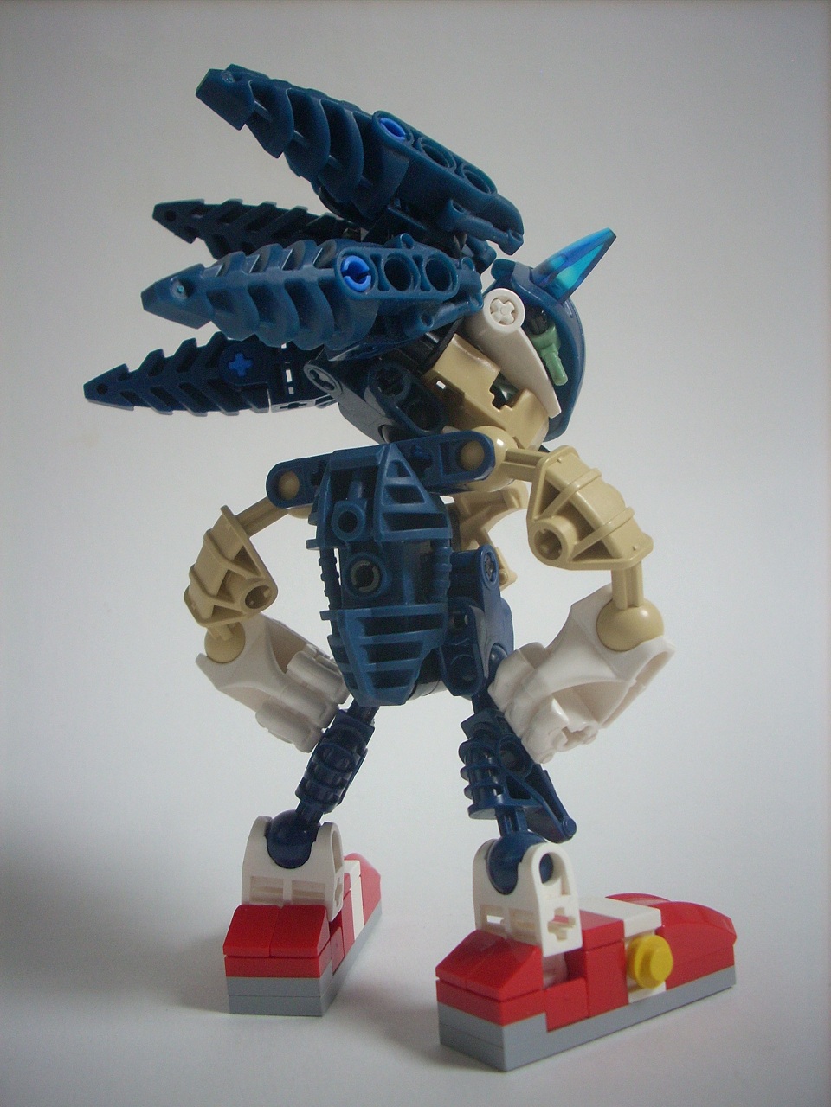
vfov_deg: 50.1
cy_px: 554
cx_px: 416
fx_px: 1184
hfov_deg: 38.7
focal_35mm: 37
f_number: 2.8
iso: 109
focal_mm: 6.2
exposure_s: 1/30
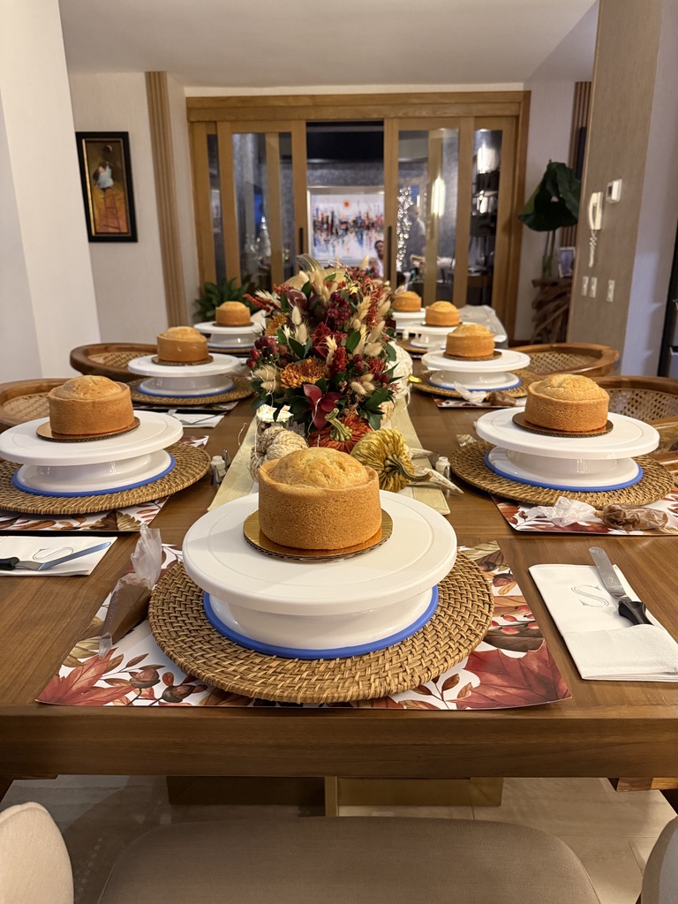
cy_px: 452
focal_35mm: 24
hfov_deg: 56.8
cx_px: 339
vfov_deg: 71.6
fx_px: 627
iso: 800
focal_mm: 6.76
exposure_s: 1/60
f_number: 1.78
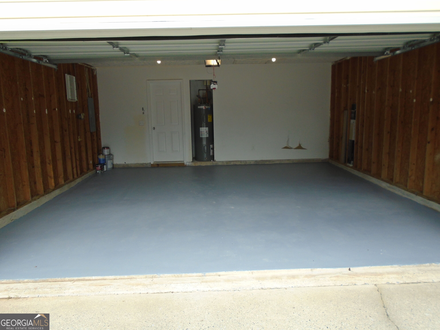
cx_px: 220
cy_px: 165
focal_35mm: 26
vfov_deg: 53.1
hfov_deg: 67.3
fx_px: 330
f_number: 3.2
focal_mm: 4.6
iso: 100
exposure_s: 1/160
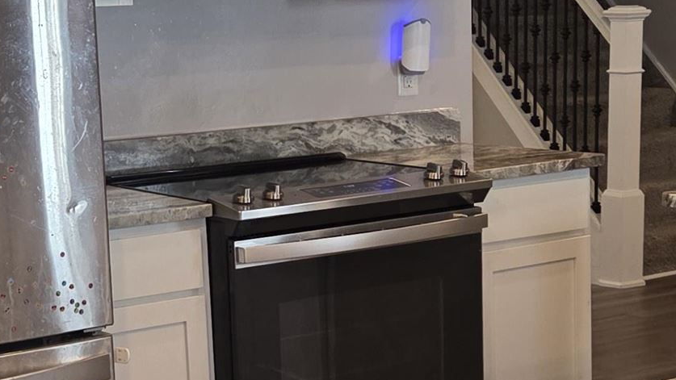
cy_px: 295
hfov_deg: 23.2
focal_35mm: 92
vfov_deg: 13.1
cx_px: 315
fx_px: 1649
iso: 250
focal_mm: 5.4
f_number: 1.8
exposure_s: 1/120
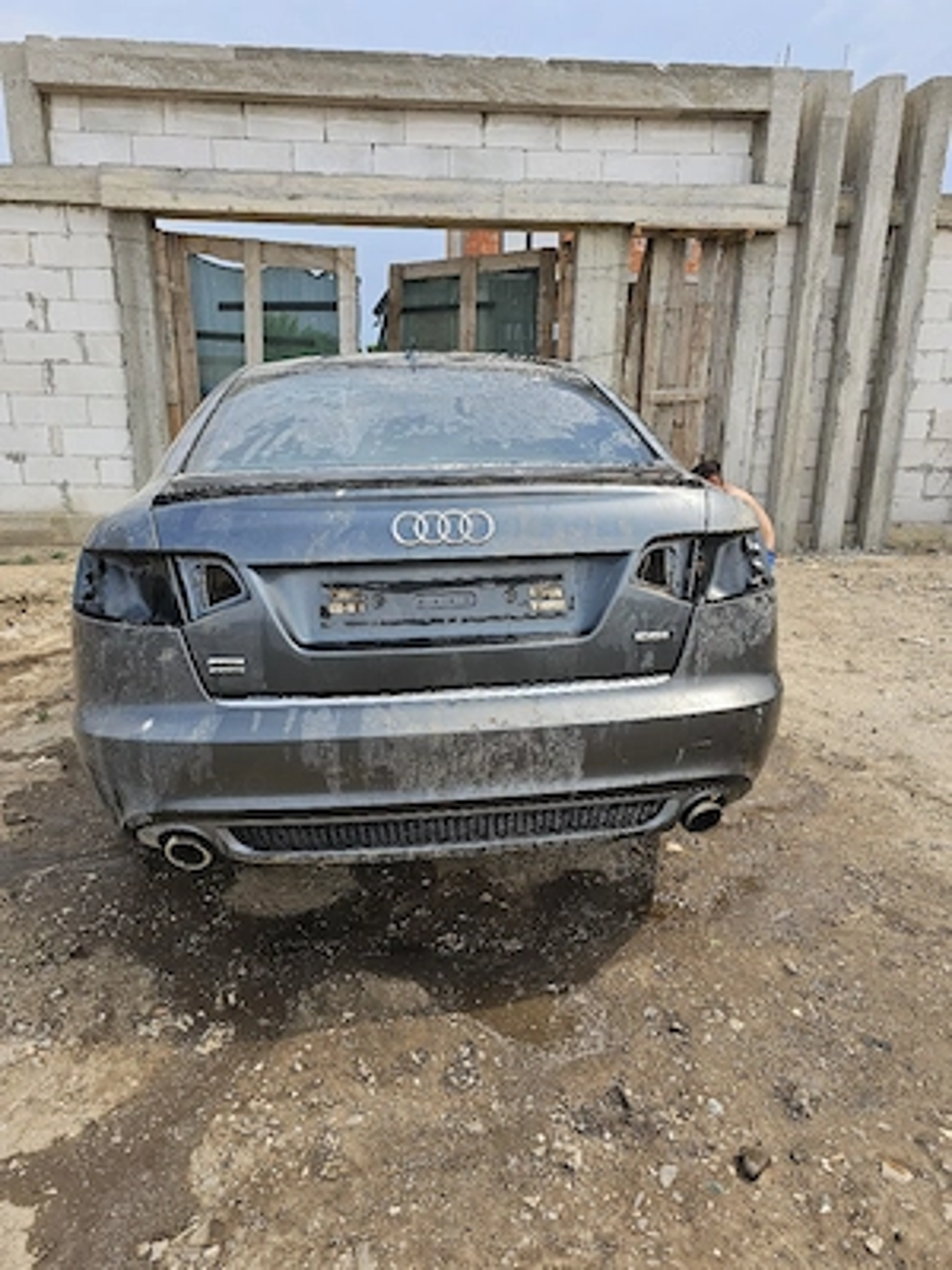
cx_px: 476
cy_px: 635
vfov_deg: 73.9
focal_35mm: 23
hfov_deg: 58.9
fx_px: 843
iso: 20
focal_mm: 6.3
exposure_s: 1/455
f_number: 1.7
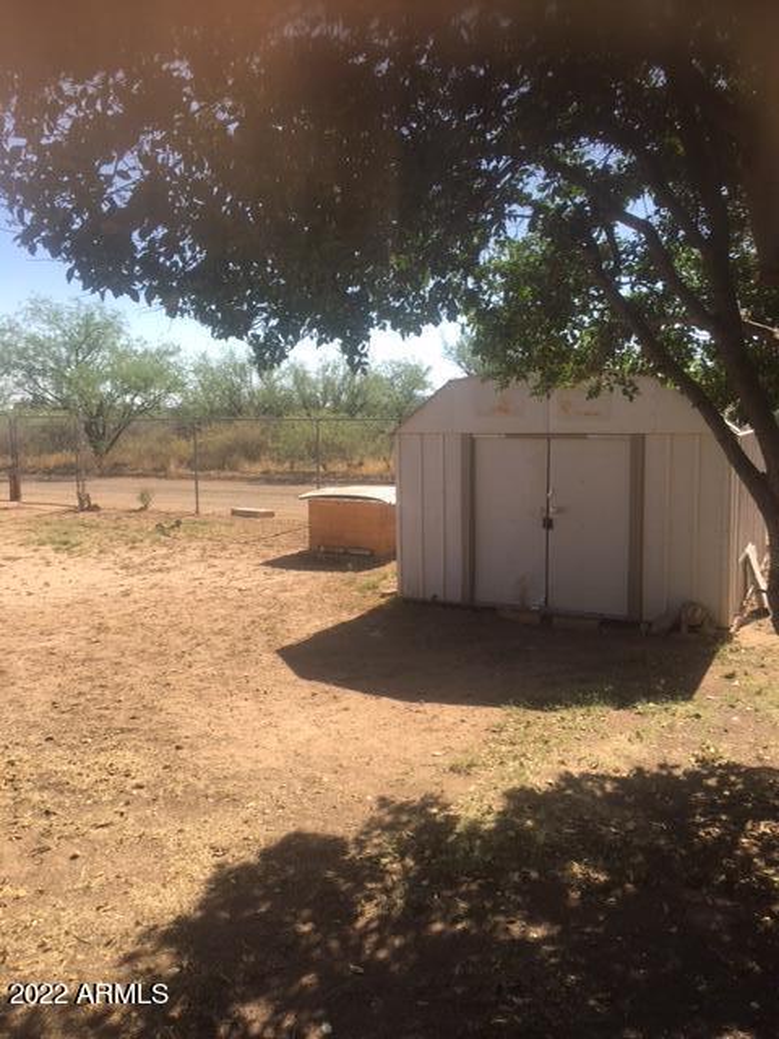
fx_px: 870
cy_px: 520
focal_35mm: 29
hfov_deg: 48.2
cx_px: 390
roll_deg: +1.3
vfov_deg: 61.7
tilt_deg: -5.0
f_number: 2.2
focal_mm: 4.15
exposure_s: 1/884
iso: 25
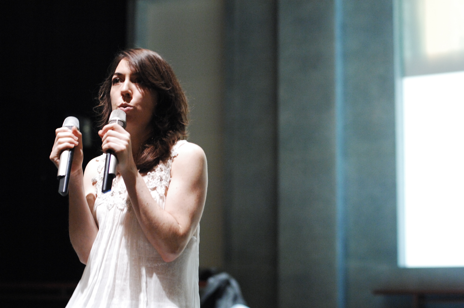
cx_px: 232
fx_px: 965
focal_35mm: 75
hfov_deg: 27.0
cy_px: 154
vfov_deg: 18.1
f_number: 2.5
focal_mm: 50
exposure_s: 1/15
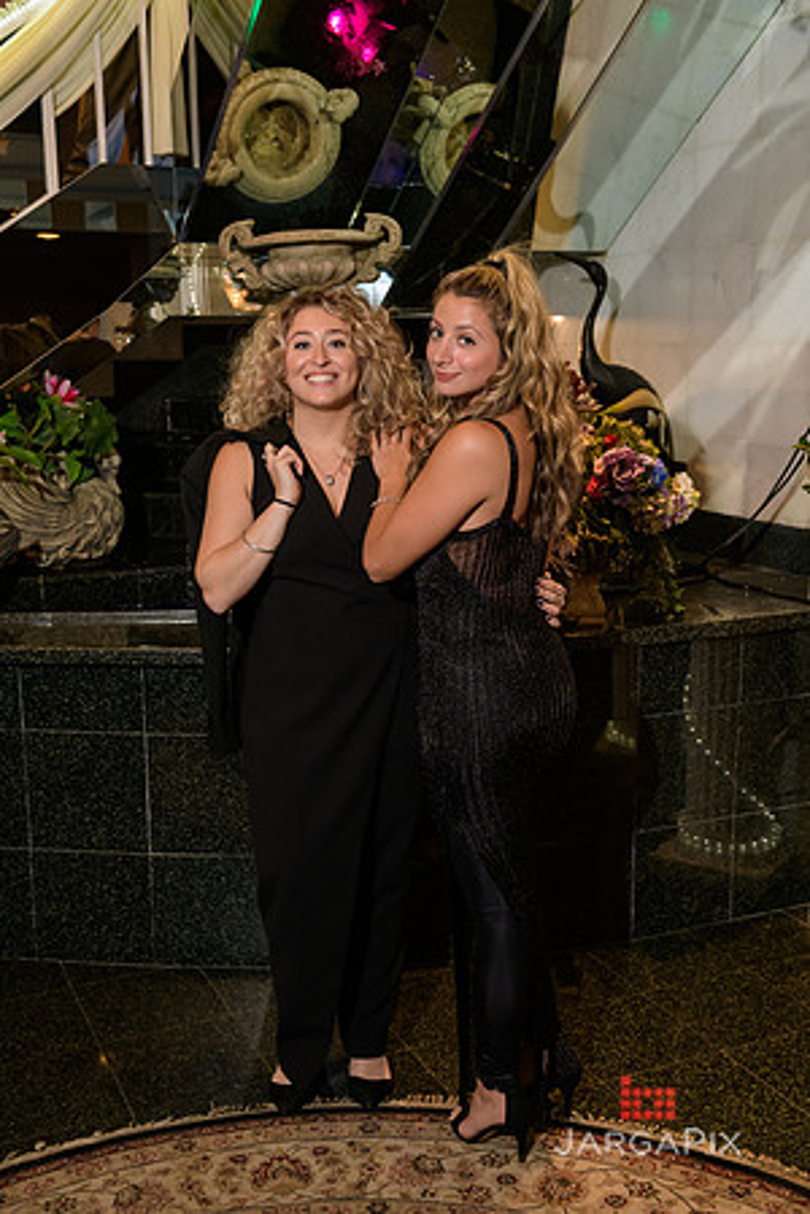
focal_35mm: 40
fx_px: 1350
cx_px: 405
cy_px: 607
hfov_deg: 33.4
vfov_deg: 48.5
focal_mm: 40
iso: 1000
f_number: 5
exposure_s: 1/125
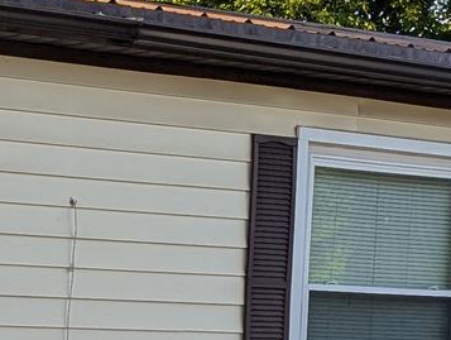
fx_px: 1788
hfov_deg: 14.3
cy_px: 418
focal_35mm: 137
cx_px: 87
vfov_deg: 10.7
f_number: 1.85
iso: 44
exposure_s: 1/602
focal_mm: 6.81
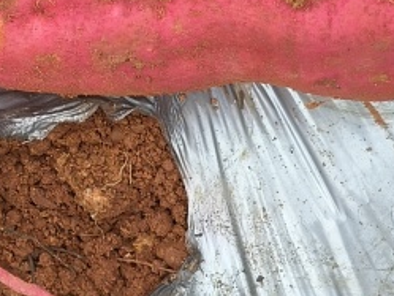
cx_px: 133
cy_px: -106
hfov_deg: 11.8
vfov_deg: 8.7
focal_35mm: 167
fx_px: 1902
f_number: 2
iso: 50
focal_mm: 7.08
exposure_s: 1/307
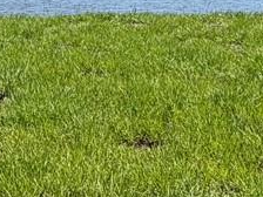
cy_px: -43
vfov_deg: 14.3
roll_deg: +1.1
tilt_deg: -0.1
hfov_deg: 19.3
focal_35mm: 100
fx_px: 760
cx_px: 25
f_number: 2.2
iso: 20
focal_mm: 2.22
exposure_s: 1/841
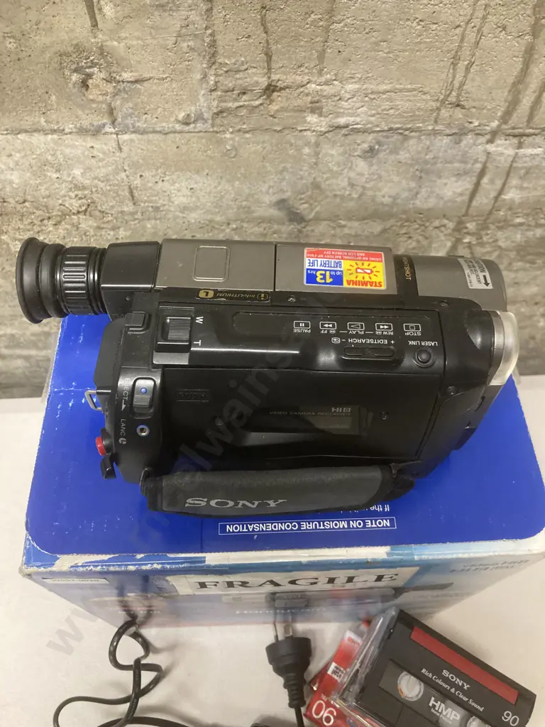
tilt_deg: -56.8
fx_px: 588
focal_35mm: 28
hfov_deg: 49.7
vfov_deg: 63.4
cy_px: 364
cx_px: 272
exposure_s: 1/50
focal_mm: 3.99
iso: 250
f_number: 1.8
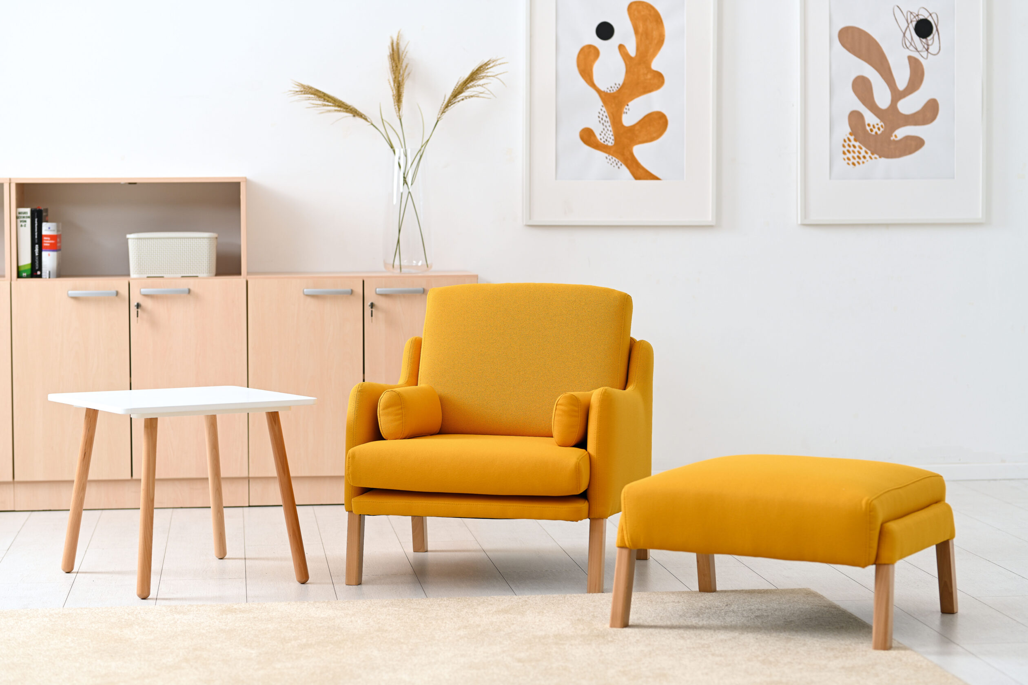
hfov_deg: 23.9
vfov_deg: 16.1
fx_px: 2427
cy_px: 342
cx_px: 514
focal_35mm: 85
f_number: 2.8
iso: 64
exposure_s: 1/60
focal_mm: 85
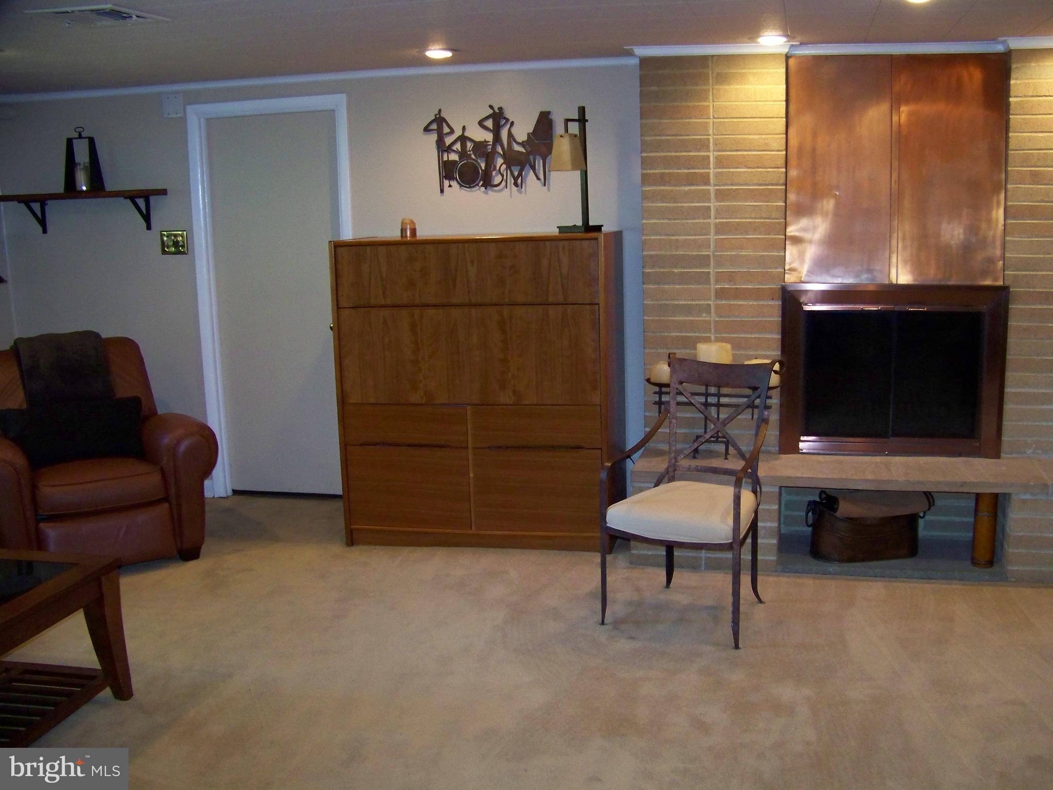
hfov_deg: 51.4
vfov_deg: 39.7
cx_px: 526
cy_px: 395
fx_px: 1095
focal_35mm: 36
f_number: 2.8
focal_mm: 5.85
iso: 200
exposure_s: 1/30
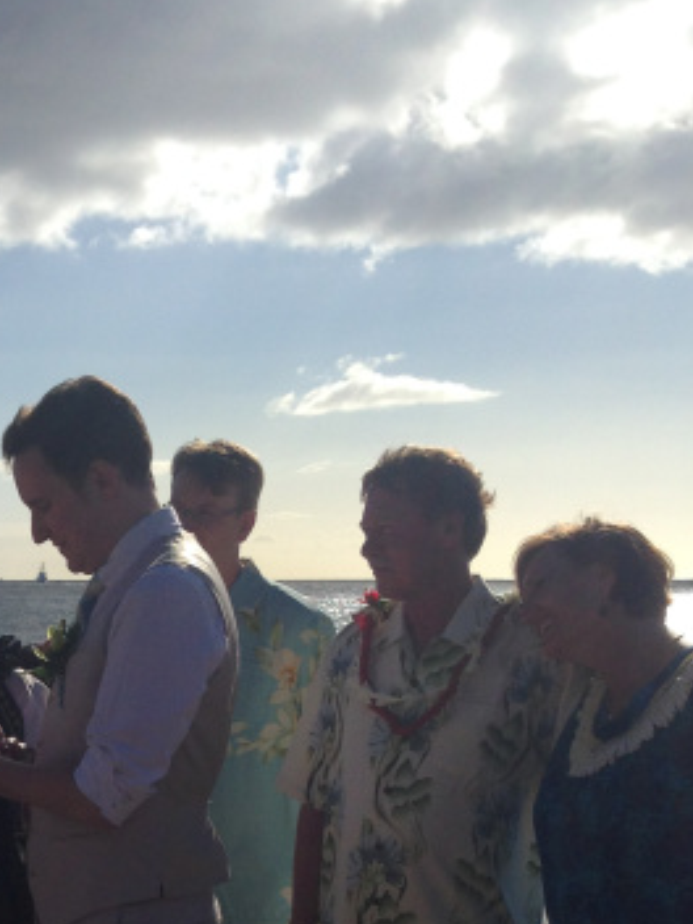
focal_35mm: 73
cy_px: 891
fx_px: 1949
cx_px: -50
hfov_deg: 19.4
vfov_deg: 25.5
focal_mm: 4.12
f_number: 2.4
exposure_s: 1/3876
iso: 50
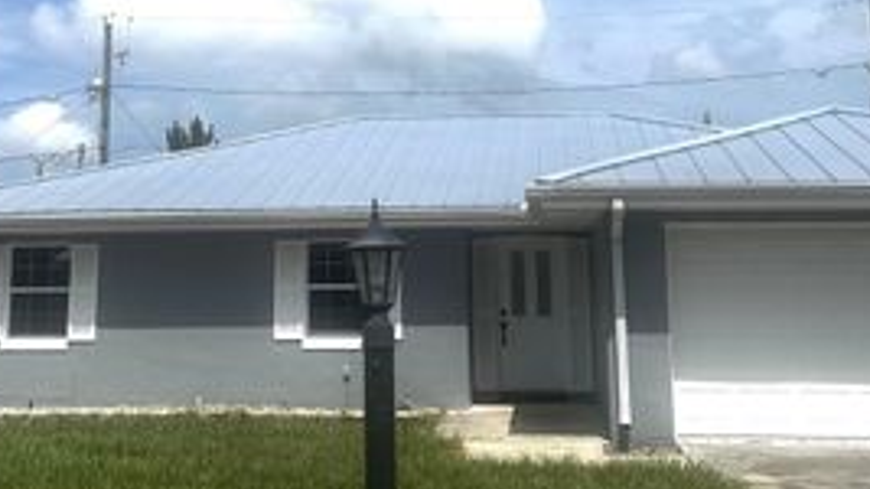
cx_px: 401
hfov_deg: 39.2
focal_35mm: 53
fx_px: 1222
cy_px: 28
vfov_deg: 22.0
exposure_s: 1/7874
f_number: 1.6
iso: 50
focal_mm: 5.1
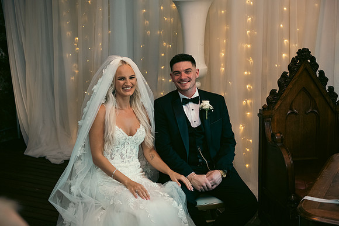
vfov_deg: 27.0
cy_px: 113
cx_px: 170
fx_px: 471
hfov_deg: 39.6
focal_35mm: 50
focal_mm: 50
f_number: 3.5
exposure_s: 1/160
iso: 1250
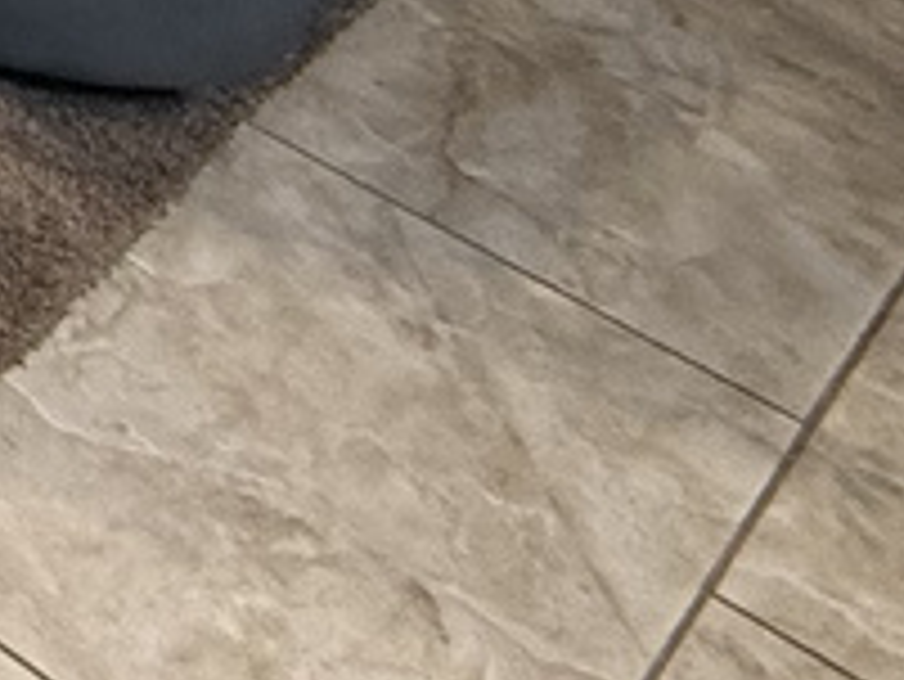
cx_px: -1756
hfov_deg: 11.7
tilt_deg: -7.5
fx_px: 2482
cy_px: -1518
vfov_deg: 10.1
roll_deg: +0.7
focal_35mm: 95
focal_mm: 2.22
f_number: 2.2
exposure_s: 1/60
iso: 250
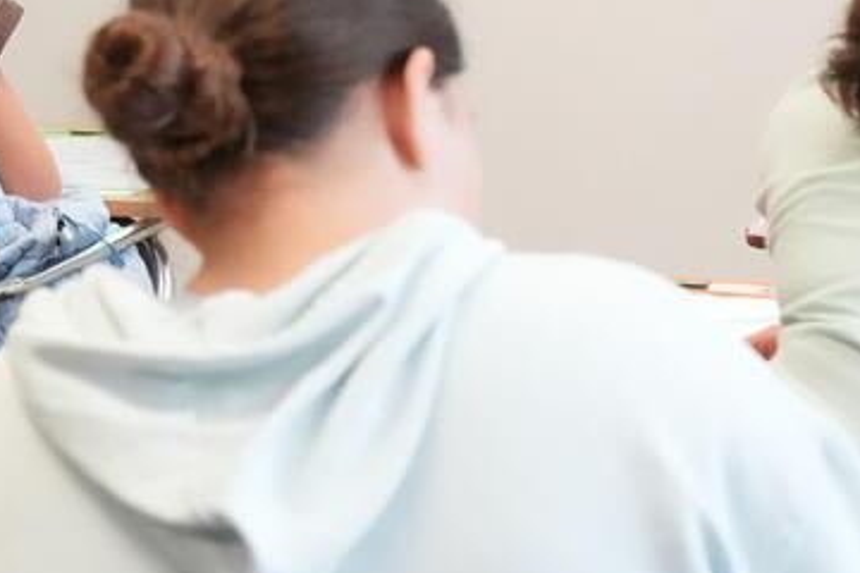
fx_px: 4825
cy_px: -180
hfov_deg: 10.1
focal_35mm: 202
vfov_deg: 6.7
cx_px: -129
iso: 16000
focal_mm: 71
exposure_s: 1/500
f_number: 7.1
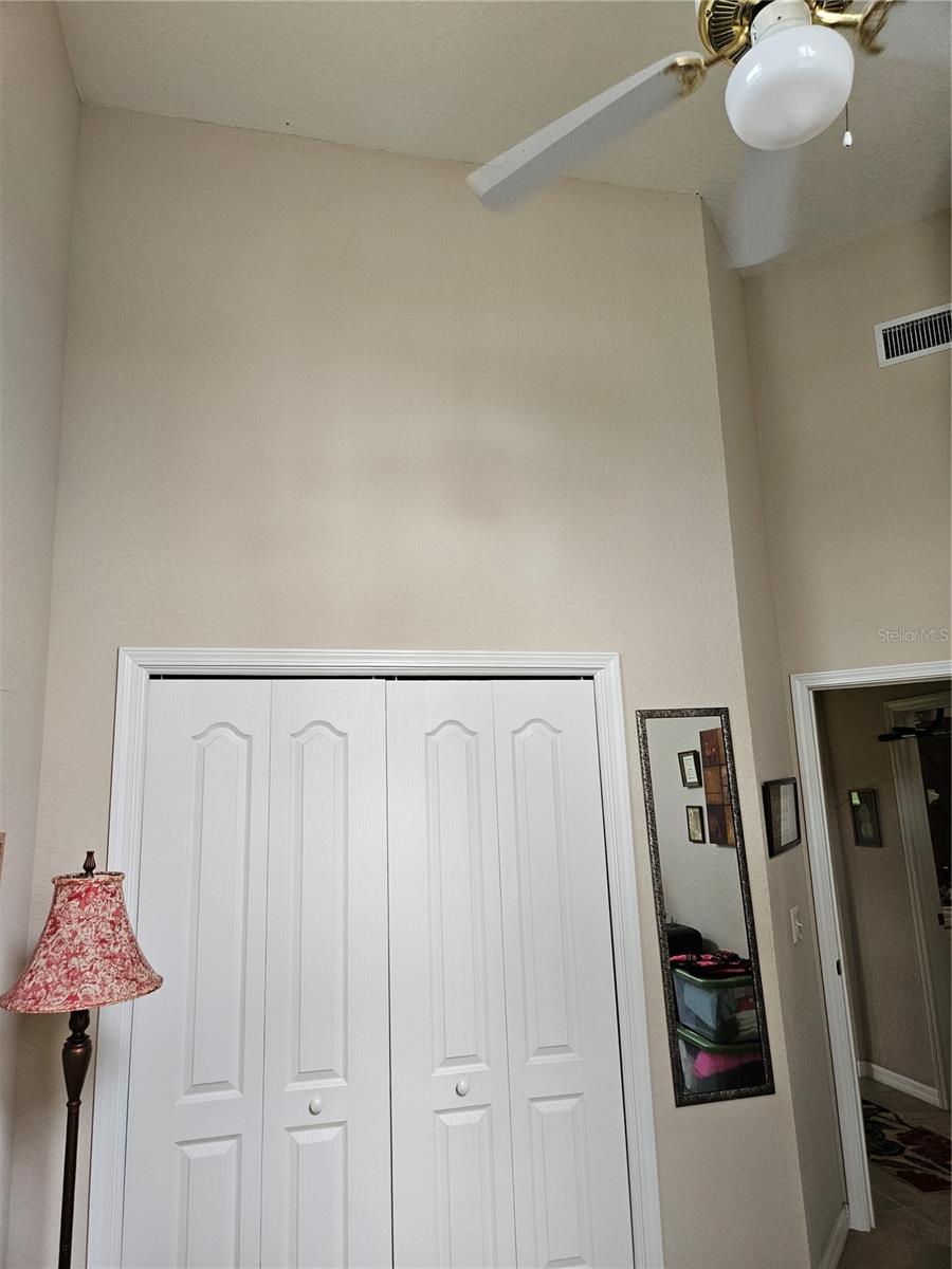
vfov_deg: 73.9
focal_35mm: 23
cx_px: 476
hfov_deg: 58.9
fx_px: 843
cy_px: 634
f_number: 1.8
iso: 250
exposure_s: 1/120
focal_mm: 5.4
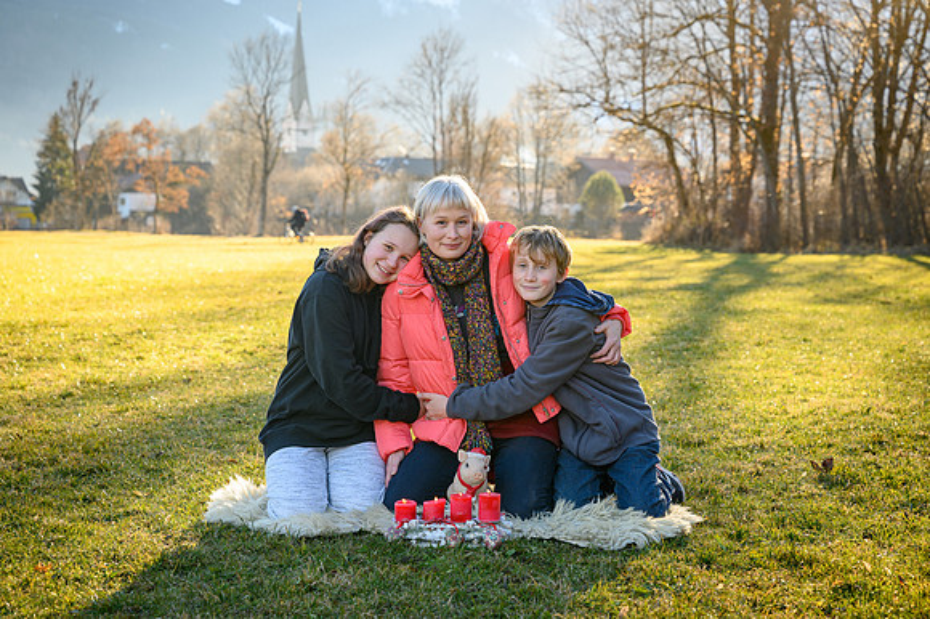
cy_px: 310
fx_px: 1807
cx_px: 465
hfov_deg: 28.9
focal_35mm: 70
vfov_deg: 19.4
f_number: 5
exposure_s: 1/125
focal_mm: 70
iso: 100
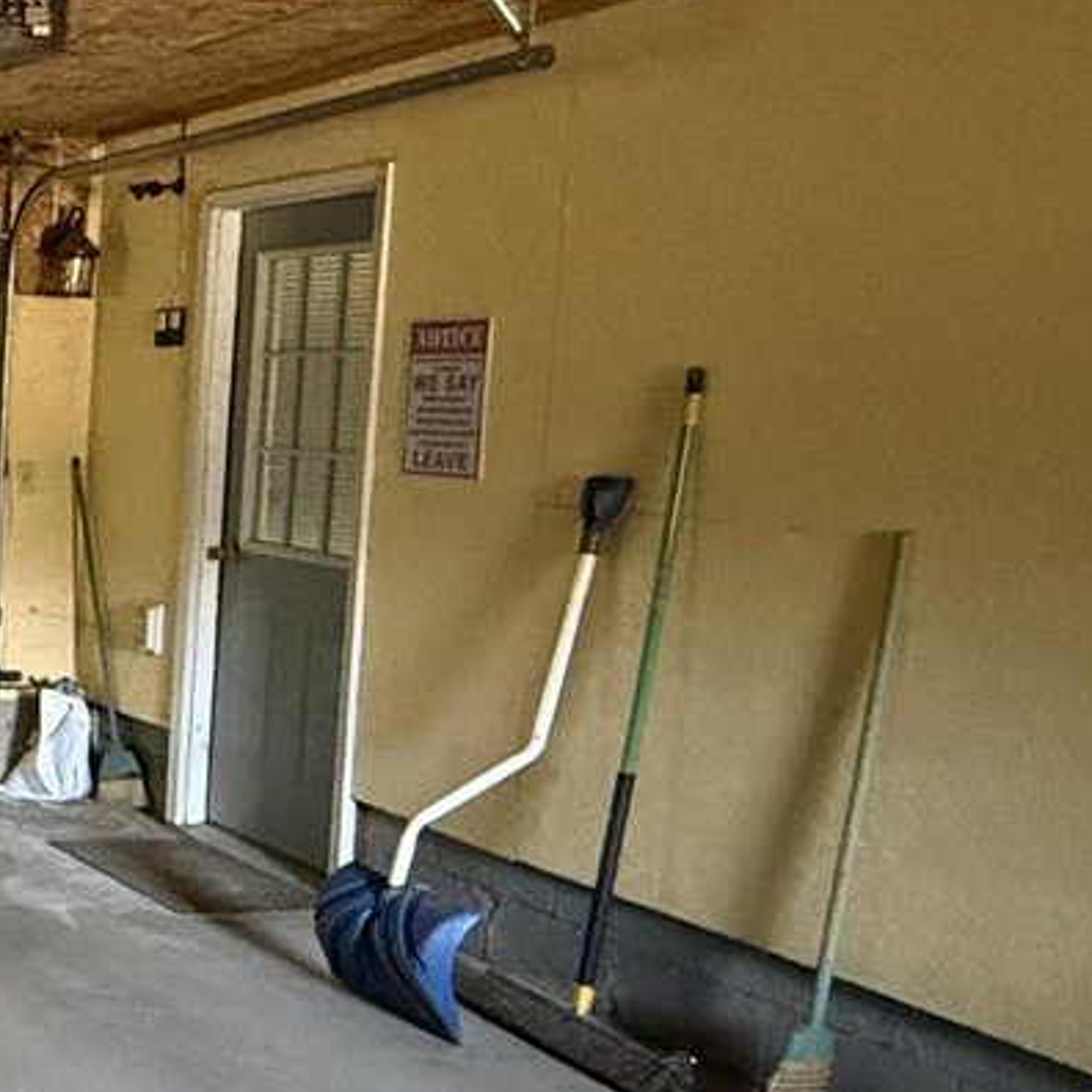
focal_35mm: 50
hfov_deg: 22.3
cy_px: 560
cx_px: -816
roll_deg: +0.2
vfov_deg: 34.0
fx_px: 1785
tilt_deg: -6.3
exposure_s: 1/60
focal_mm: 2.22
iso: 1250
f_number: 2.2
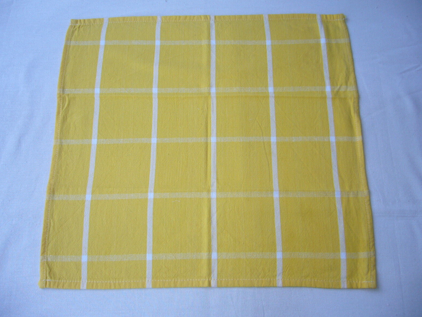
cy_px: 155
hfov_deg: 51.4
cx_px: 207
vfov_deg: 39.7
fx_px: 439
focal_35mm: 36
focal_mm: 5.8
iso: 80
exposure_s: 1/60
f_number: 2.8
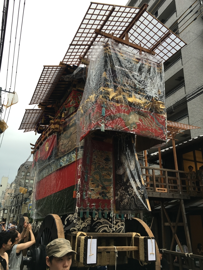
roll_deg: -1.8
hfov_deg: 48.2
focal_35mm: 29
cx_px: 102
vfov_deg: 61.7
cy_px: 135
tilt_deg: +22.0
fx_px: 227
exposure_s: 1/122
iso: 25
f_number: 2.2
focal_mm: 4.15
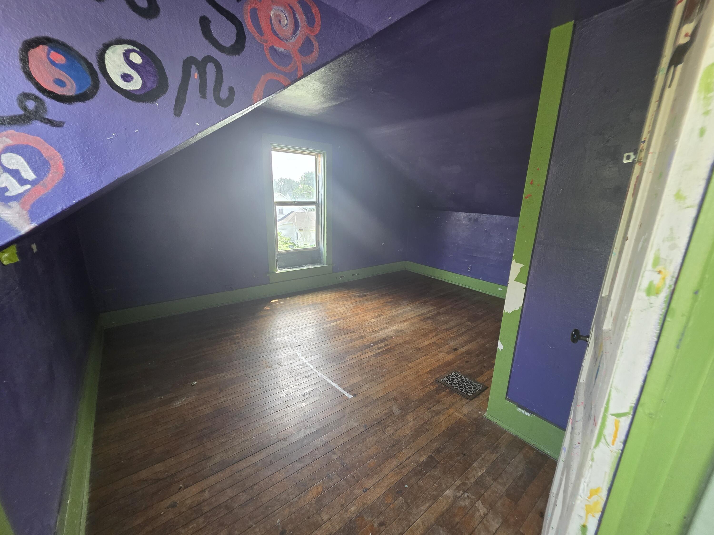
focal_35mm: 13
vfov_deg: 89.9
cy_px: 268
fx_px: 268
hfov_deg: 106.2
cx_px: 357
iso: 200
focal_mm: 2.2
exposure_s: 1/120
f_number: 1.9
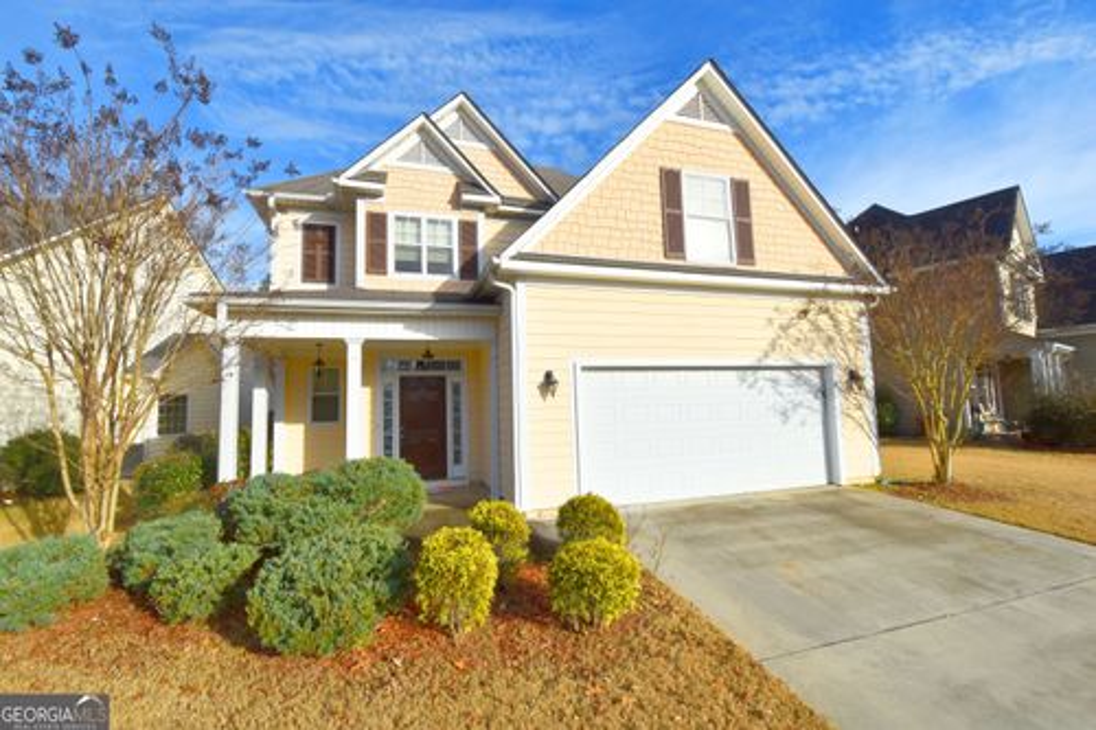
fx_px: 456
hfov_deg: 100.4
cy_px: 365
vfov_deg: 77.3
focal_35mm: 15
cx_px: 548
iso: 200
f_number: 10
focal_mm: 10
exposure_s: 1/400
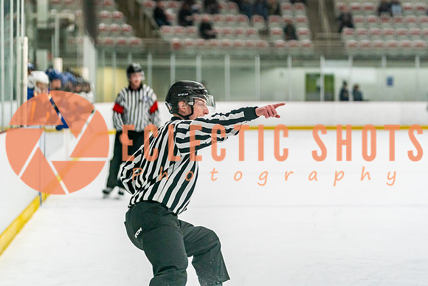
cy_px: 102
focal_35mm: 127
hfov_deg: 16.1
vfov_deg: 10.8
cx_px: 214
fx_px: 1512
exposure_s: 1/1250
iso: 3200
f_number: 2.8
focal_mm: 99
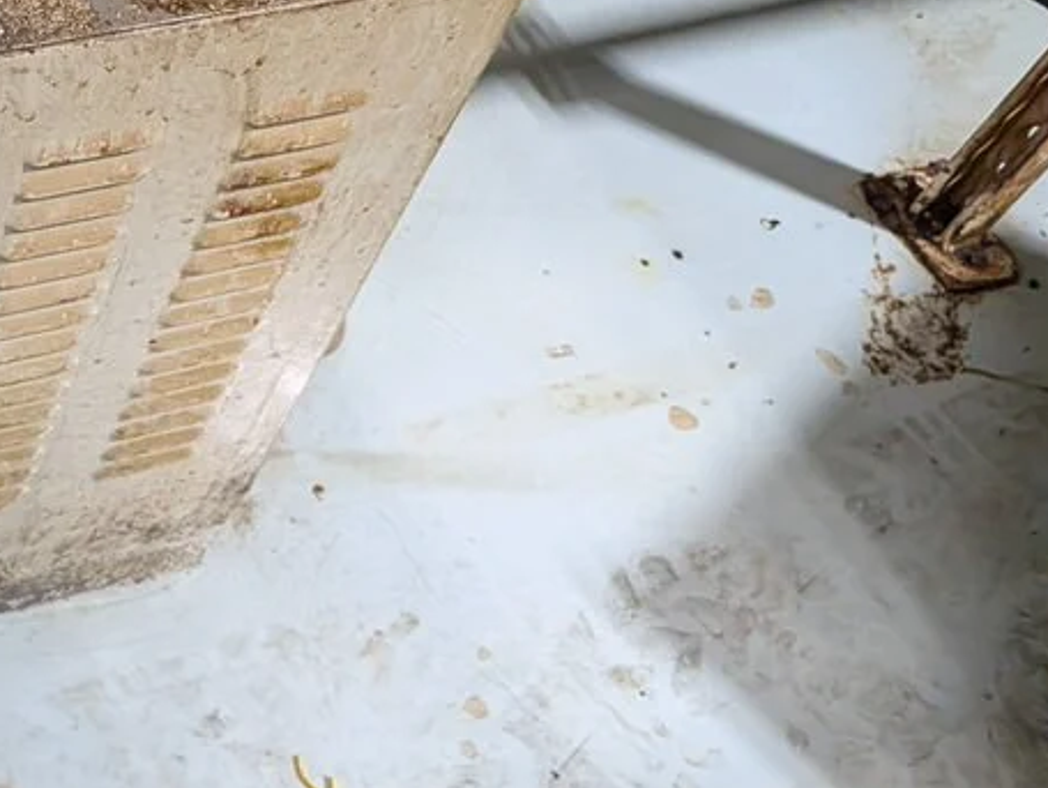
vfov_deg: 25.3
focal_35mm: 57
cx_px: -189
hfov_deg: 29.4
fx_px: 1727
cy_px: 181
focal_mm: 6.9
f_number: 1.68
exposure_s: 1/374
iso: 1750
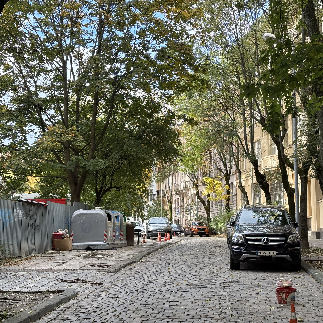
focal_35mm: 62
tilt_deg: +5.9
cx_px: 184
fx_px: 655
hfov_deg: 27.7
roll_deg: -0.1
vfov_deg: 27.7
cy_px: 160
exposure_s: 1/274
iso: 50
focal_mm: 5.96
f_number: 1.6
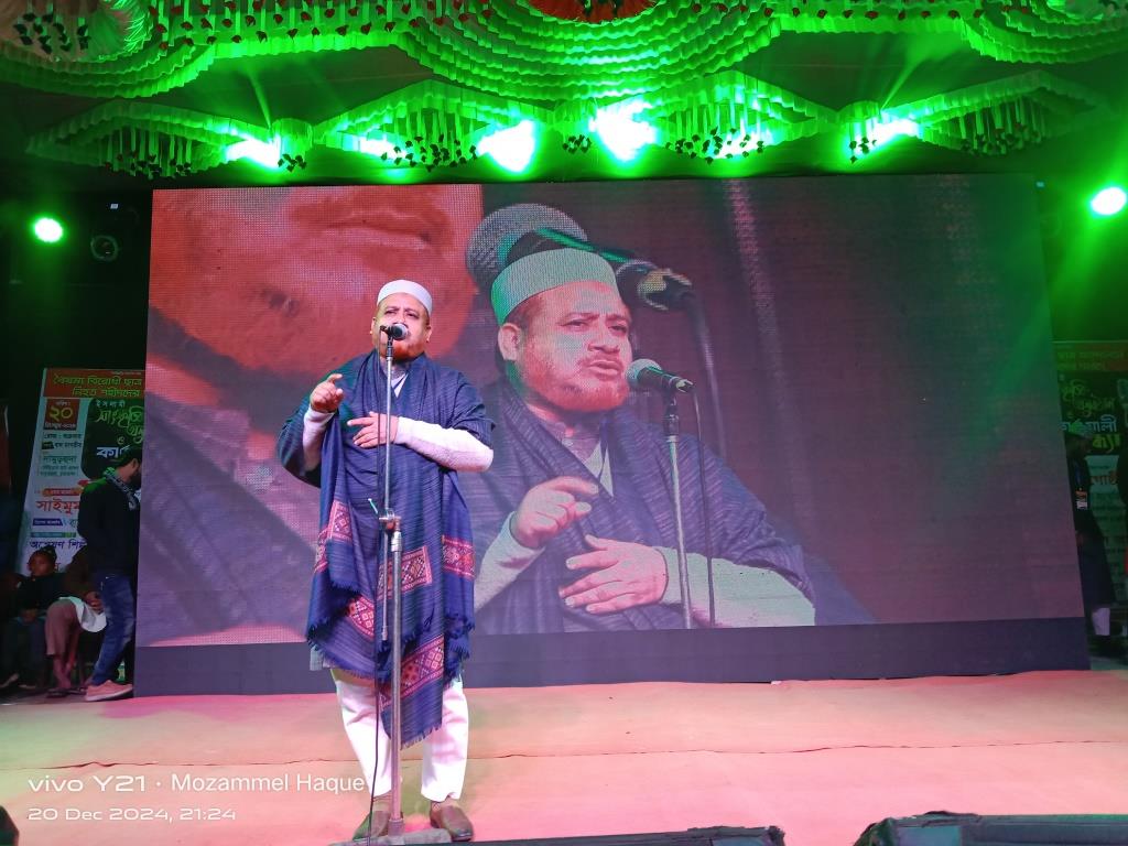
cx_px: 564
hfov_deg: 65.3
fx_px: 880
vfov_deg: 51.4
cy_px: 423
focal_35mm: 27
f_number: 2.2
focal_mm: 3.65
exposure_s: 1/33.3
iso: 186
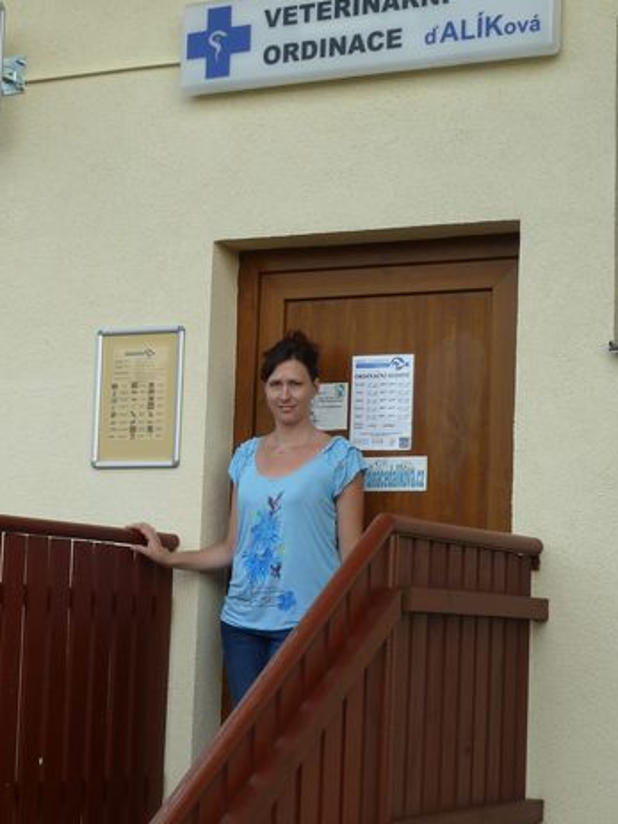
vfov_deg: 25.7
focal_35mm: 76
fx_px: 1810
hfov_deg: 19.4
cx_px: 306
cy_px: 397
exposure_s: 1/125
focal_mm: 7.3
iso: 80
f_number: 4
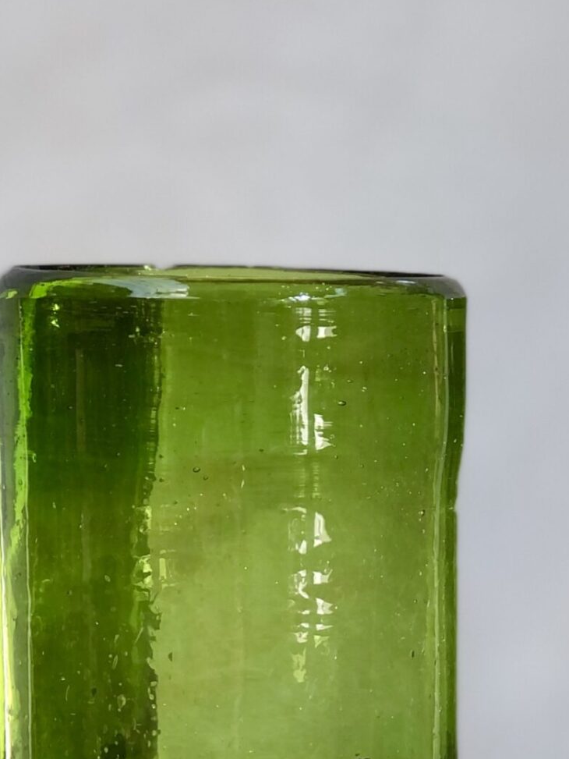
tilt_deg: -9.3
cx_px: 349
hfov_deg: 9.9
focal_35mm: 150
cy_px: 747
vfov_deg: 13.0
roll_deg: +1.1
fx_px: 3287
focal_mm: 6.6
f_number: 2.8
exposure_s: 1/60
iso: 32
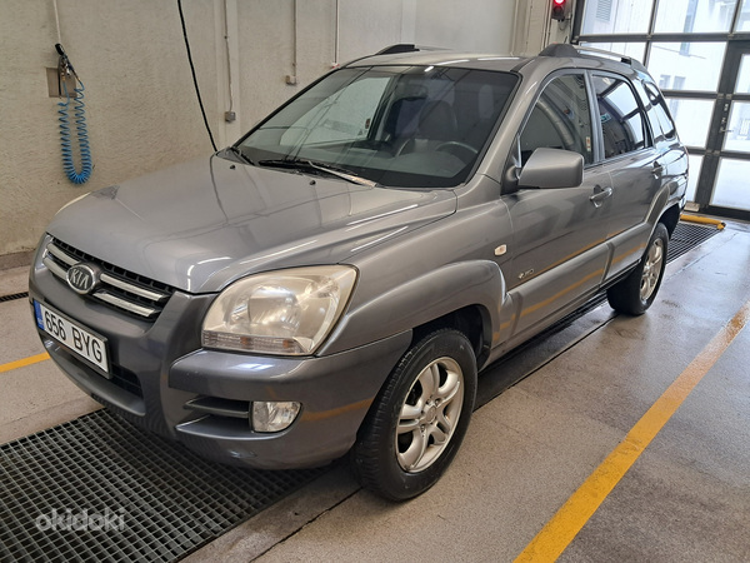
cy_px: 282
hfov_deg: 65.3
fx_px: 585
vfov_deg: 51.4
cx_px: 375
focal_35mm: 27
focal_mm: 4
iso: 160
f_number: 1.8
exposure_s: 1/50
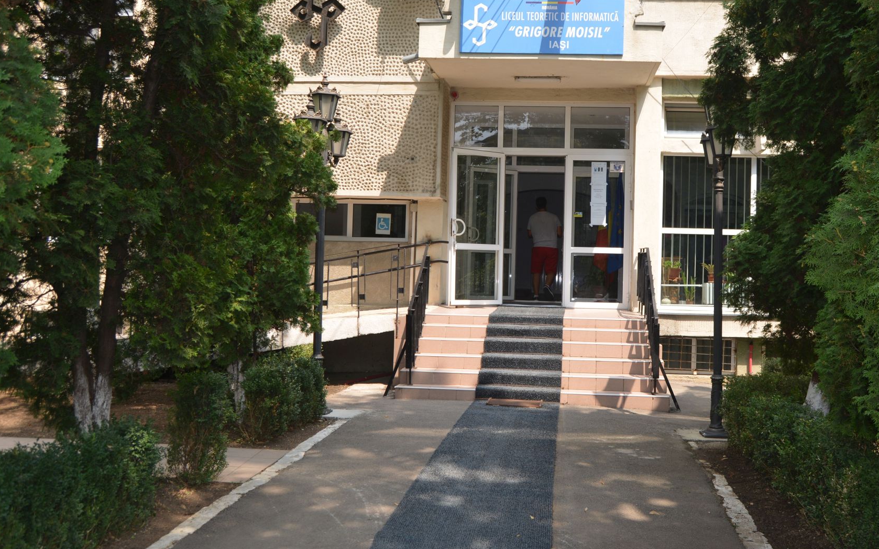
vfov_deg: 36.7
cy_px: 254
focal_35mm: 35
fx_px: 829
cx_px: 502
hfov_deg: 55.6
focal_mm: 19
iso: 100
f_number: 5.6
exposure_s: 1/200
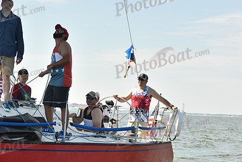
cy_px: 106
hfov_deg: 18.0
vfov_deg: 12.1
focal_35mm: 113
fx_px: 760
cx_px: 80
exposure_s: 1/1600
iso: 320
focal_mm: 70
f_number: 5
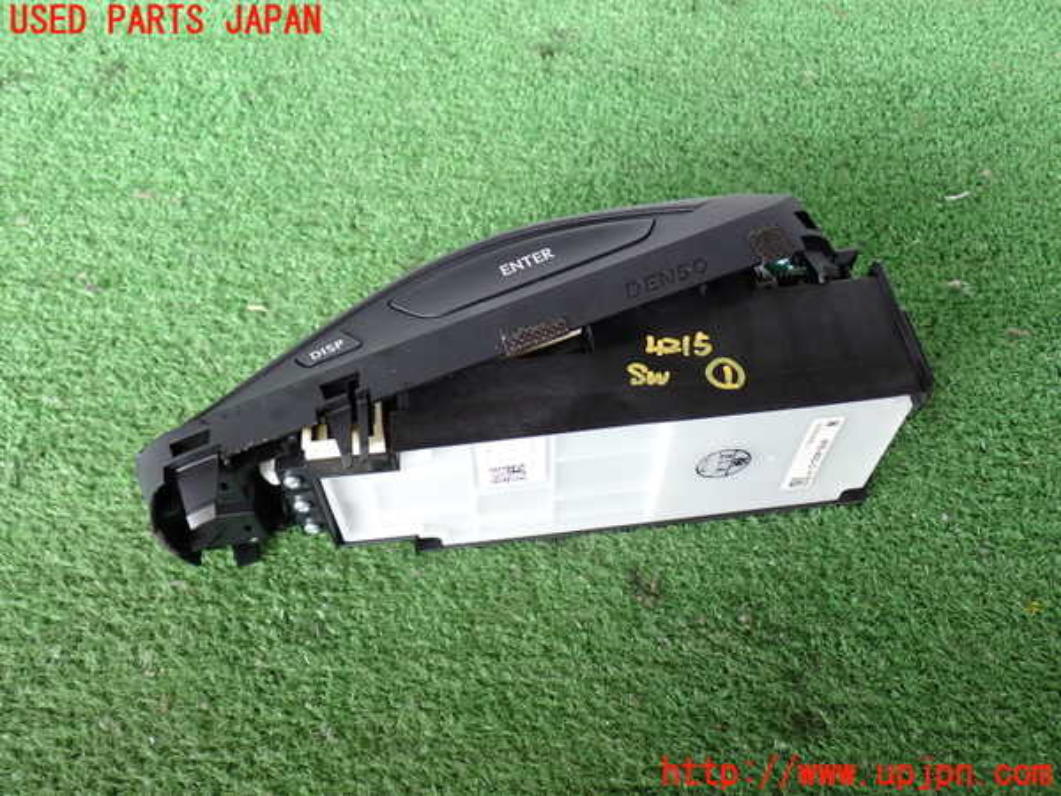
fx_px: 981
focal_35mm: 32
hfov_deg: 56.8
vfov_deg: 44.2
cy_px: 398
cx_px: 530
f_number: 2.4
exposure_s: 1/60
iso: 200
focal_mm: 5.79
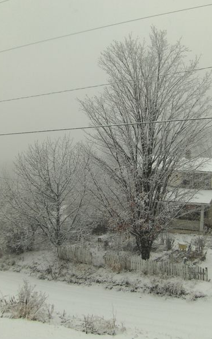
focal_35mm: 44
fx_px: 407
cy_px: 170
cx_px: 123
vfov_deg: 45.3
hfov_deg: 29.2
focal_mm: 6.5
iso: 100
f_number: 3.5
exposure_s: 1/103
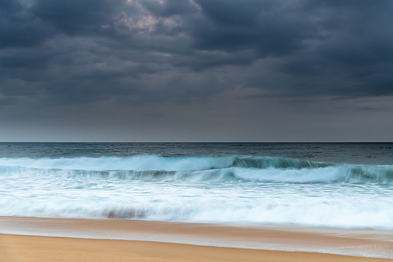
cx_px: 196
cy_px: 131
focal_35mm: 58
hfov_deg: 34.3
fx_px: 636
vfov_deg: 23.3
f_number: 5.6
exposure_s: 1/1.25
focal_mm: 58
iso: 200
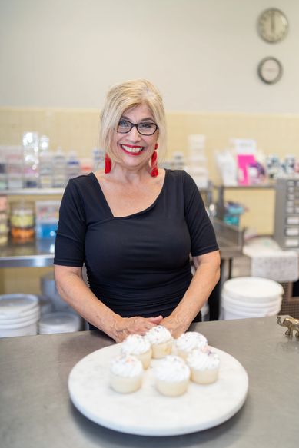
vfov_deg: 53.1
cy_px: 229
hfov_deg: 36.9
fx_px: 448
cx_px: 153
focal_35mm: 36
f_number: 1.4
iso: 200
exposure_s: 1/250
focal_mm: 35
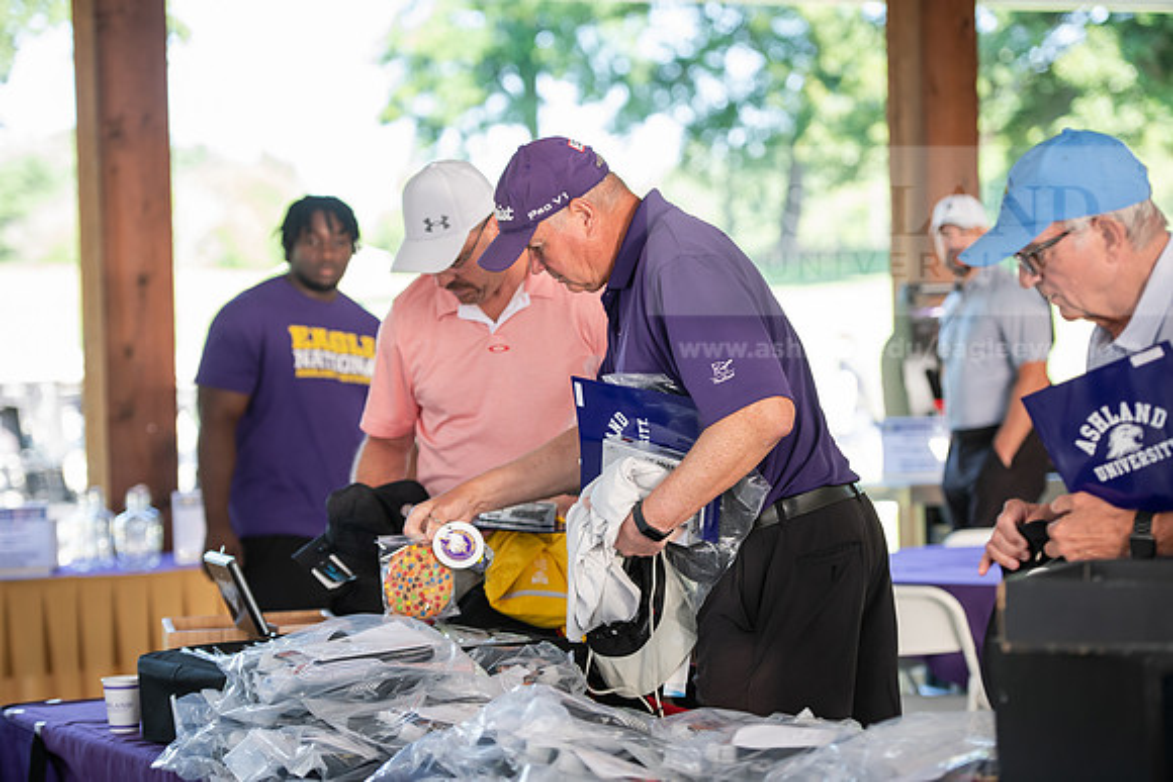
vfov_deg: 13.7
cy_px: 391
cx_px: 586
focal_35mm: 100
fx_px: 3259
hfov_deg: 20.4
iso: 320
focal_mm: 100
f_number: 3.2
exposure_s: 1/200
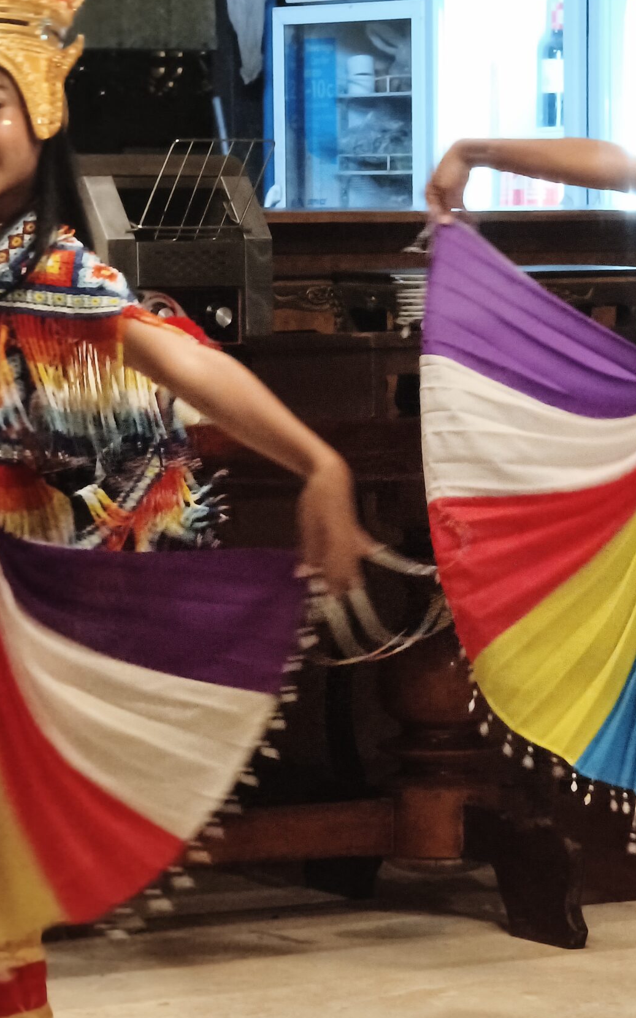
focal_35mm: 188
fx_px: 5216
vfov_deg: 11.1
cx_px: 458
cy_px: 511
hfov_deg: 7.0
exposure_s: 1/33.3
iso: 5000
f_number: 3
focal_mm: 17.27
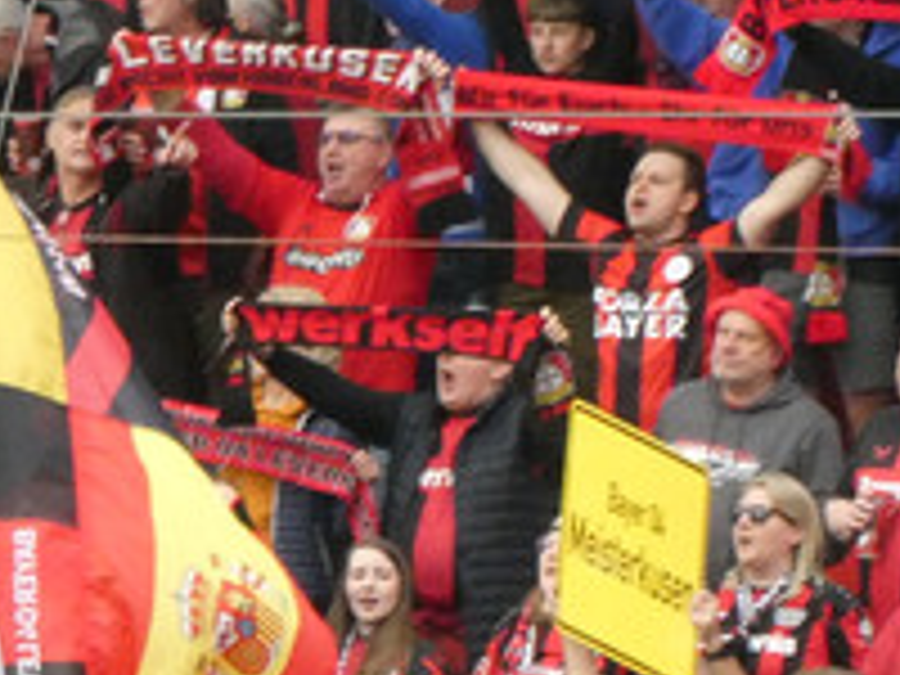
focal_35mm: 1376
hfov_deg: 1.4
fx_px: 35775
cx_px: -171
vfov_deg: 1.1
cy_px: 698
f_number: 6
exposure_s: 1/125
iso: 800
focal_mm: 77.3
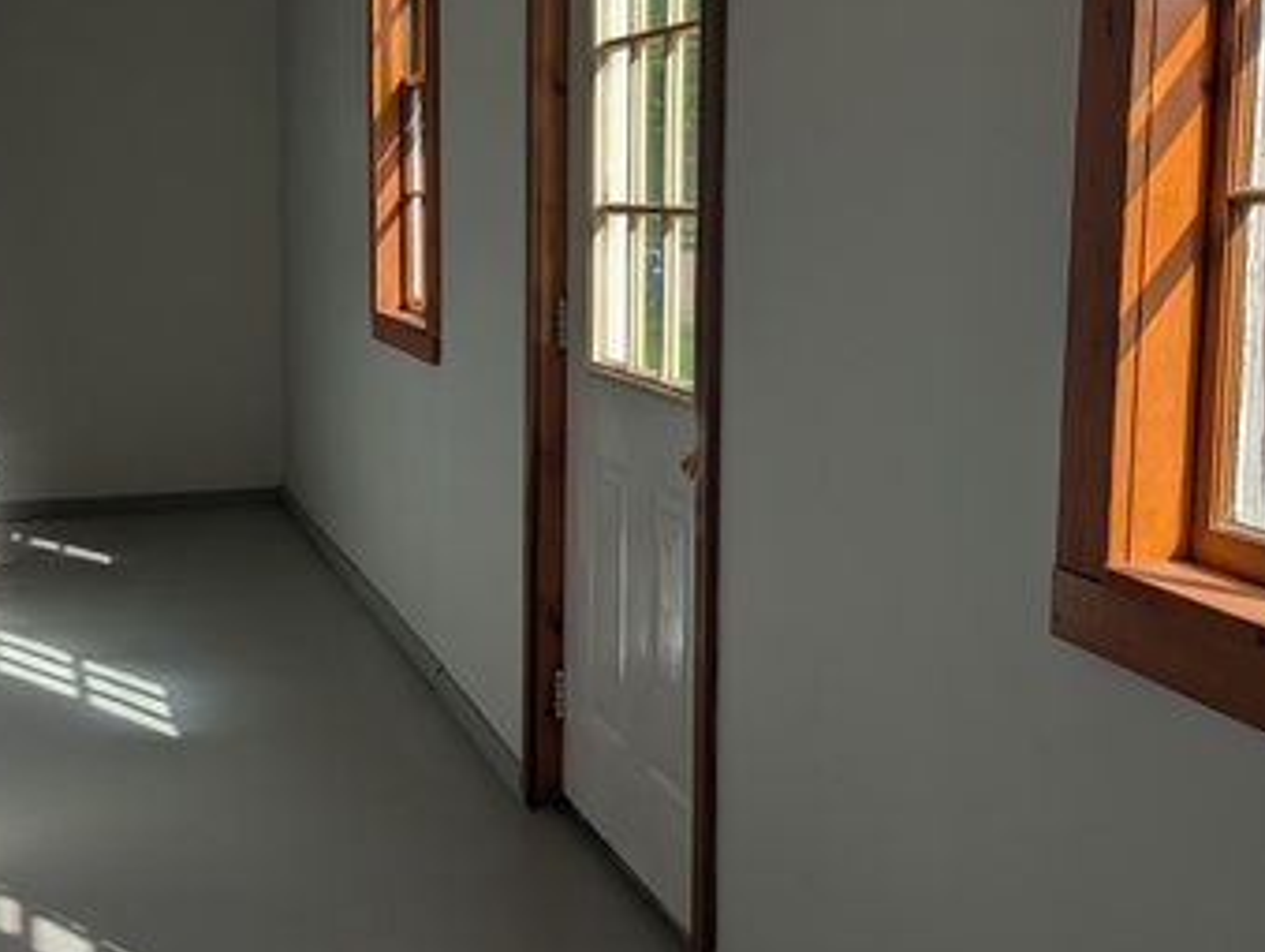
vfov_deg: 30.9
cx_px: 649
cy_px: 433
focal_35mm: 47
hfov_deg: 40.4
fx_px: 1719
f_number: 1.85
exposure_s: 1/1179
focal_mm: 6.81
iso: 44
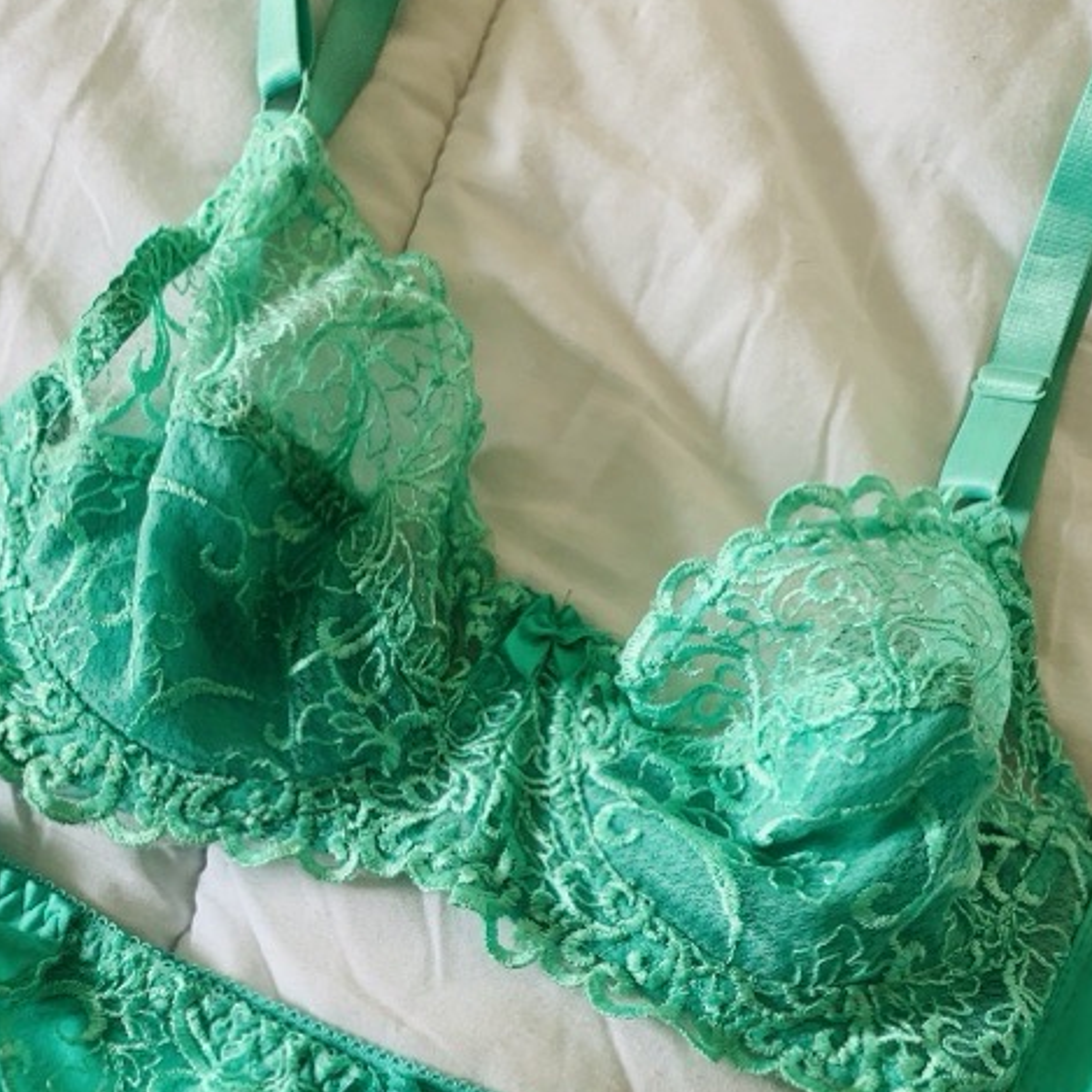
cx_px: 405
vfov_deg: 33.3
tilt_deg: -75.7
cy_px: 934
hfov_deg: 34.5
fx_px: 1749
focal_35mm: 49
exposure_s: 1/85
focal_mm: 4.25
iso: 100
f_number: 1.8
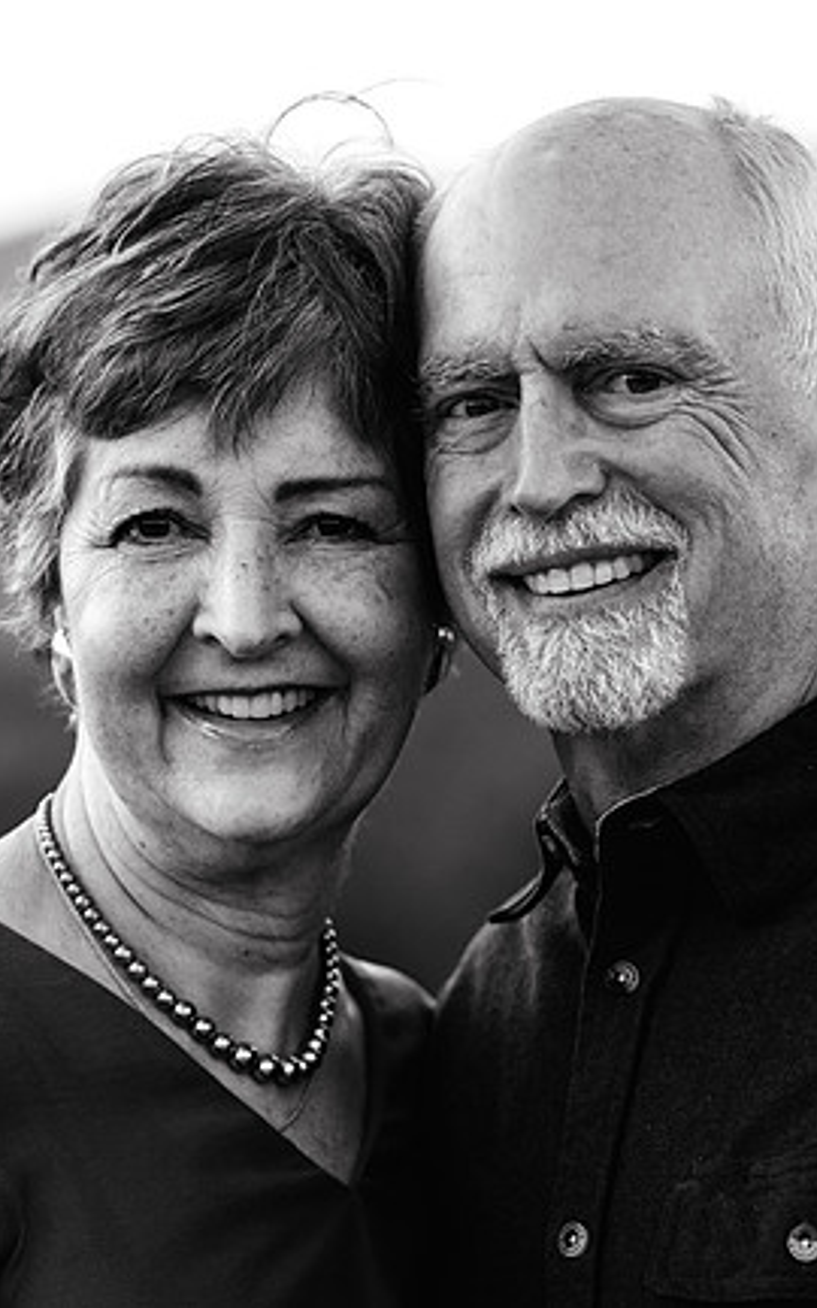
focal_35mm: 234
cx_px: 306
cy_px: 652
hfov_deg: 5.6
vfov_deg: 9.0
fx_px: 8336
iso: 800
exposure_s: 1/160
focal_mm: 152
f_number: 4
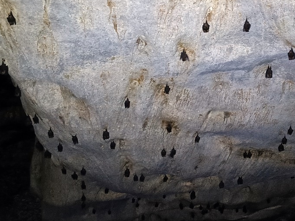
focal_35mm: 71
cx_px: 203
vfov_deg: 20.6
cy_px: 65
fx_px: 605
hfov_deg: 27.2
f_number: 1.8
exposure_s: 1/17.1
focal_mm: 5.59
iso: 5000
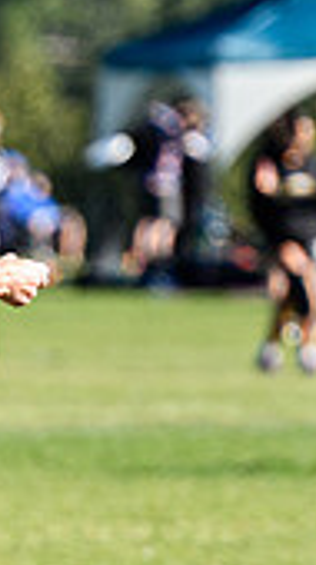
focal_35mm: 1622
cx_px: -342
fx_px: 24282
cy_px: 438
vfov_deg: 1.3
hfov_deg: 0.7
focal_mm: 200
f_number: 3.2
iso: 140
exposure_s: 1/1600
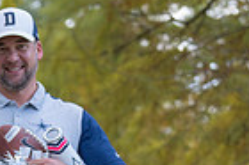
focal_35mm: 291
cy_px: 276
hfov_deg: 7.1
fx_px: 2010
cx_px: 7
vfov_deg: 4.7
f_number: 2.8
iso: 320
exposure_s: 1/1000
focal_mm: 70
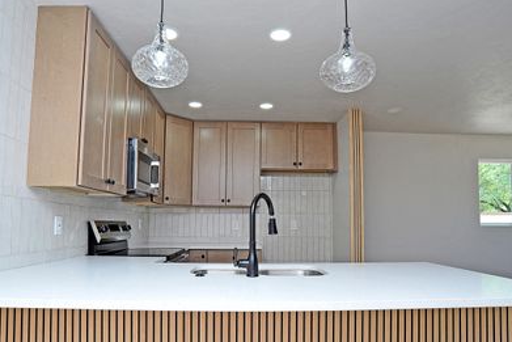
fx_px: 327
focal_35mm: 23
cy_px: 193
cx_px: 254
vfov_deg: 55.0
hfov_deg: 76.1
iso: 400
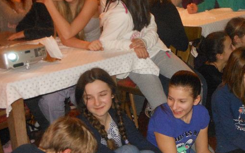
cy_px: 89
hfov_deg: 28.2
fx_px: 481
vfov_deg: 18.1
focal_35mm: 72
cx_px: 184
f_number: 3.8
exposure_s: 1/30
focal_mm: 7.7
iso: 500
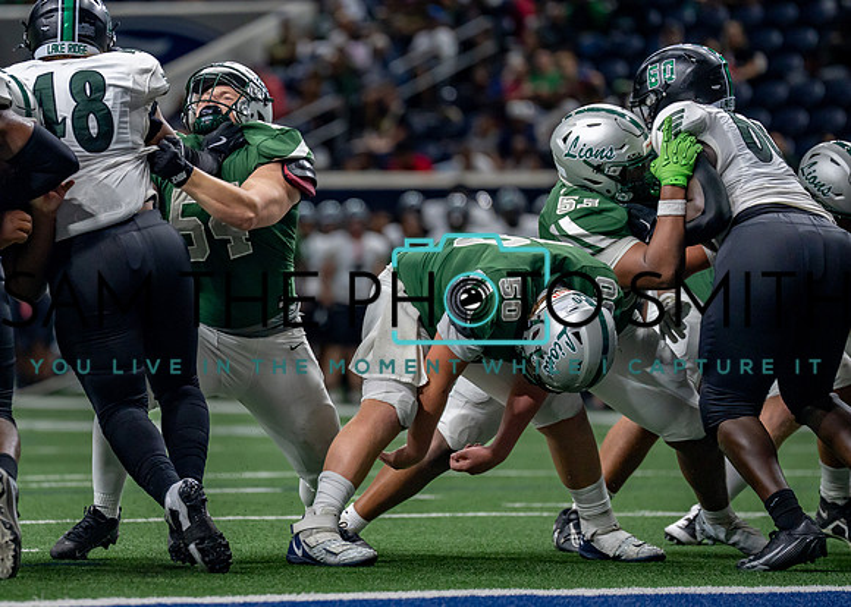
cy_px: 291
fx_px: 6782
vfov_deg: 5.1
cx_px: 291
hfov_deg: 7.2
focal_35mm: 281
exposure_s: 1/1000
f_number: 2.8
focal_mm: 200
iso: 1600
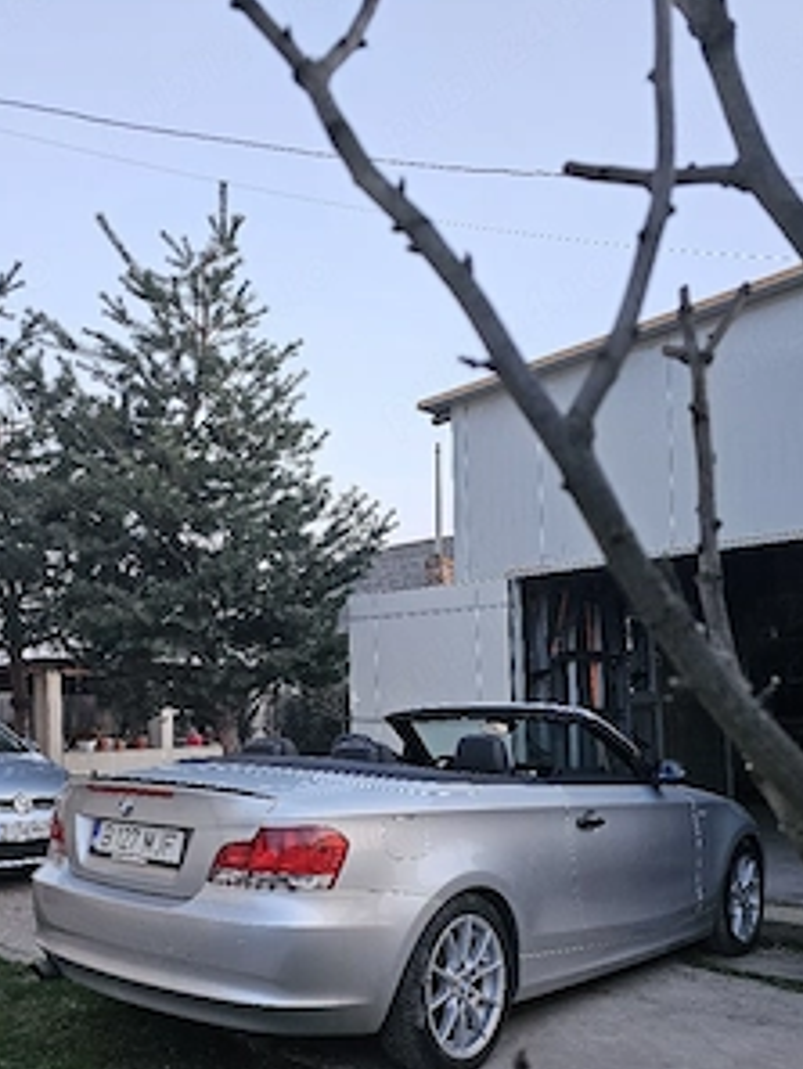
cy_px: 666
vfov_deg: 57.6
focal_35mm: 31
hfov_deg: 45.0
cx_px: 288
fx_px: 958
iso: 320
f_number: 1.7
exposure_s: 1/120
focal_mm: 6.3
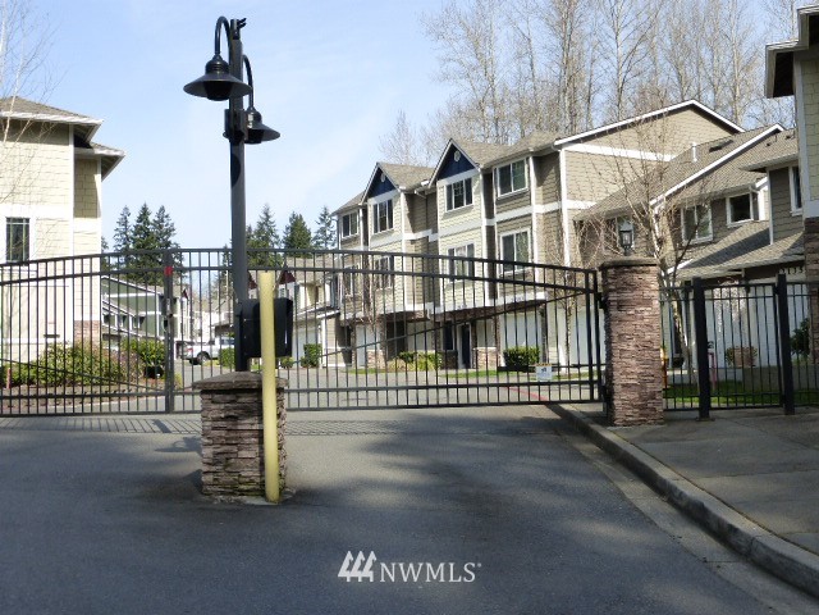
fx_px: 946
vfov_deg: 36.0
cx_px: 410
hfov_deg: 46.8
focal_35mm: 40
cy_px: 308
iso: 160
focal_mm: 6.9
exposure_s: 1/640
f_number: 3.9
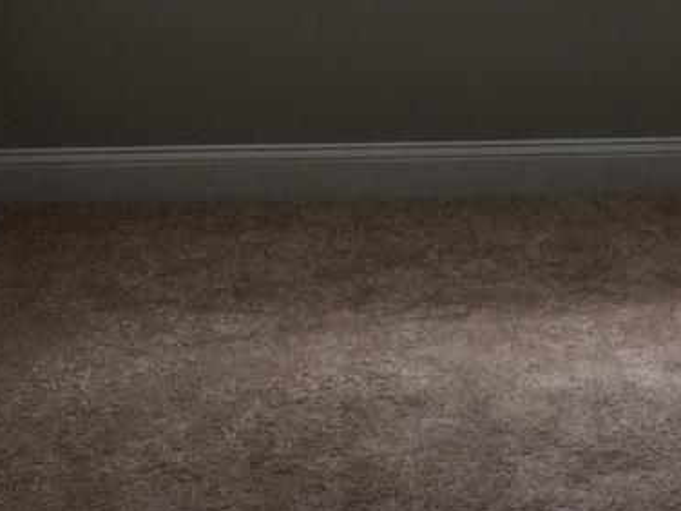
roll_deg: +0.2
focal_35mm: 111
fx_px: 2184
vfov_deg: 12.9
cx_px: 438
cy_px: -140
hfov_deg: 17.7
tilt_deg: -6.4
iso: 40
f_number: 2.2
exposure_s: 1/120
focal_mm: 4.15
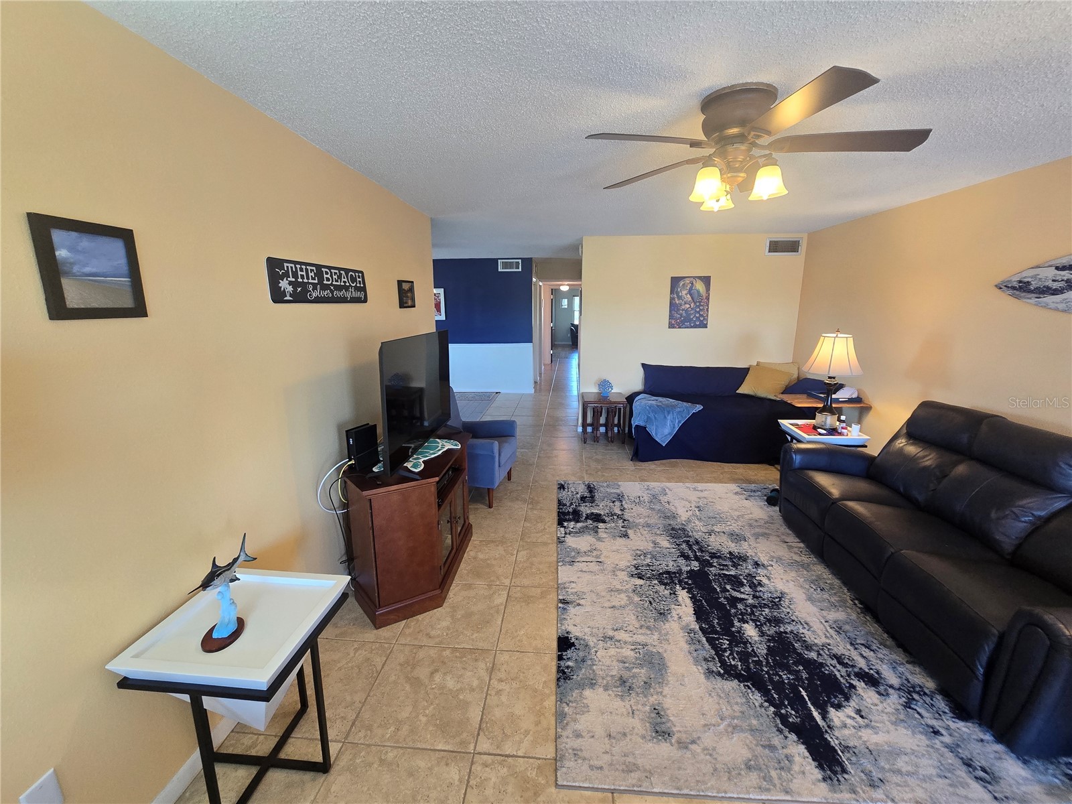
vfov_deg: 89.9
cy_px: 402
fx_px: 403
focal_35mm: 13
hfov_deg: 106.2
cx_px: 536
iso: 250
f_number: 2.2
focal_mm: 2.2
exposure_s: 1/60
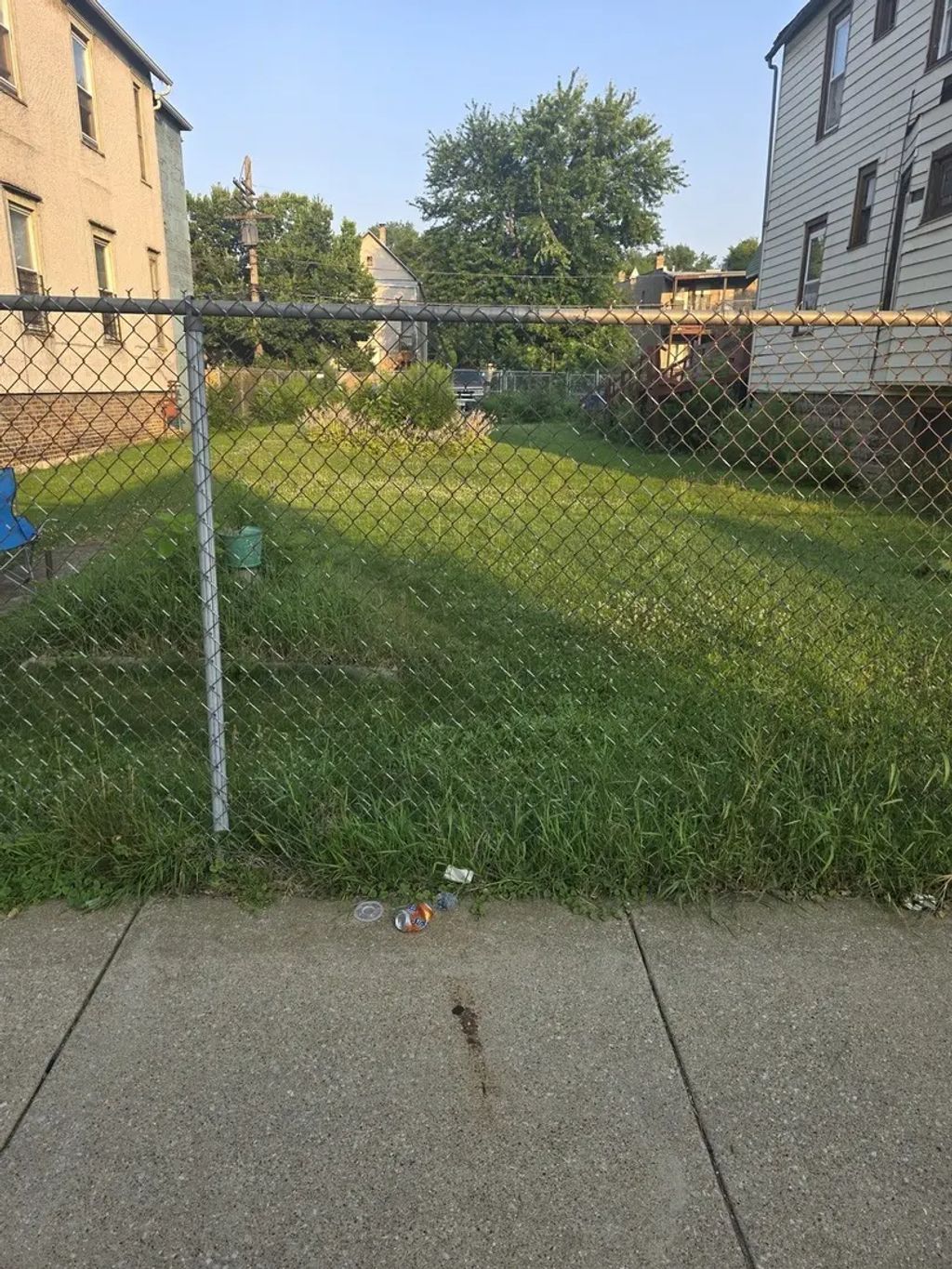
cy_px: 634
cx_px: 476
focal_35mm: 23
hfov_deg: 58.9
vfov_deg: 73.9
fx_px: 843
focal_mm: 6.3
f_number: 1.7
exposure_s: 1/359
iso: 25
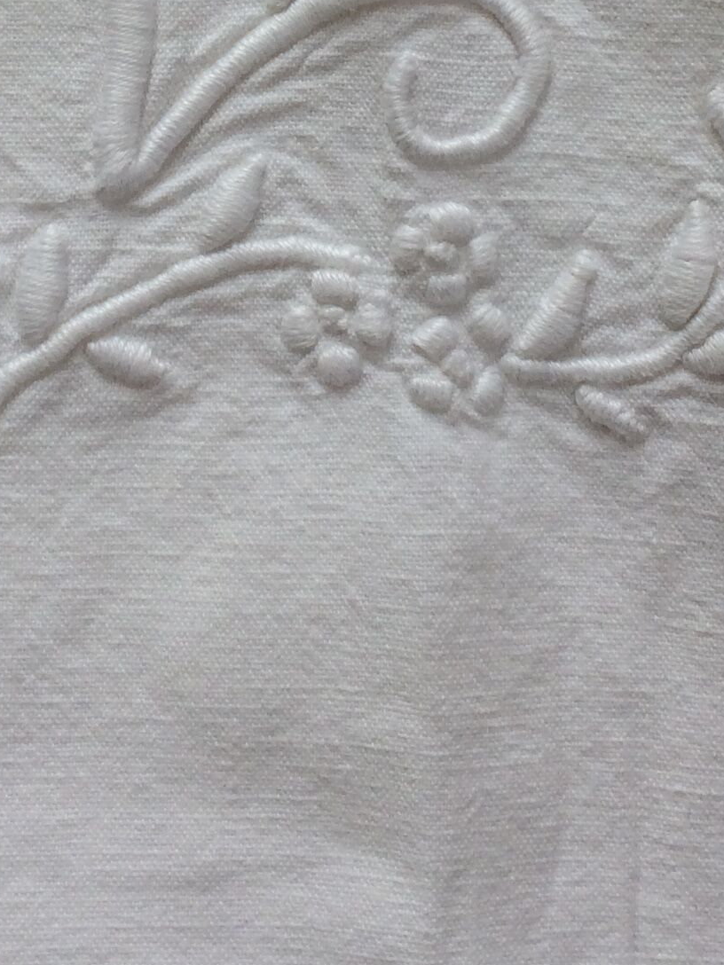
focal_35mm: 87
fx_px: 2426
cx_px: 210
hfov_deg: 16.9
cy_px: -93
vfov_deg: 21.4
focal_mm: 4.15
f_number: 2.2
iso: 32
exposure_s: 1/192
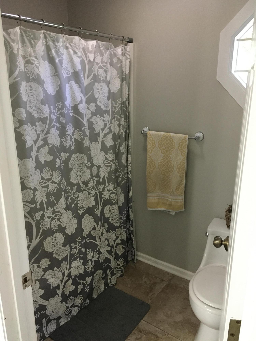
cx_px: 128
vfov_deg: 61.7
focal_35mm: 29
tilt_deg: -16.3
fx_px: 286
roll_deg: -0.2
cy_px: 170
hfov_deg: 48.2
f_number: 2.2
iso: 200
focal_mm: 4.15
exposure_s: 1/30
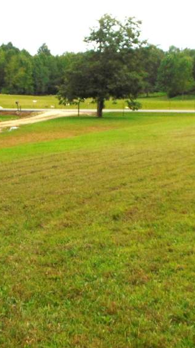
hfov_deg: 19.6
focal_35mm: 61
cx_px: 70
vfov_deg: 34.2
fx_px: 562
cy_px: 127
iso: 80
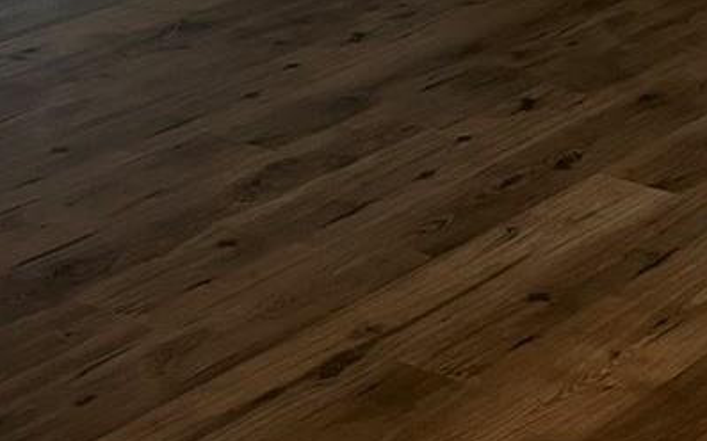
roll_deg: -0.3
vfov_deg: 10.9
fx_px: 2138
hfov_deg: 18.2
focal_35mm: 111
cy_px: -389
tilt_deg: -7.1
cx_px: 725
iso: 200
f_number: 1.6
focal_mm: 5.1
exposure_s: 1/60
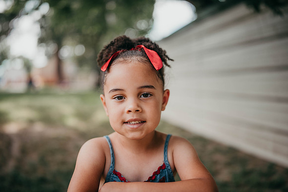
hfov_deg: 54.4
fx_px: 280
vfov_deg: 37.9
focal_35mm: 35
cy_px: 96
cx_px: 144
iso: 50
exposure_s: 1/1250
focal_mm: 35
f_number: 1.4
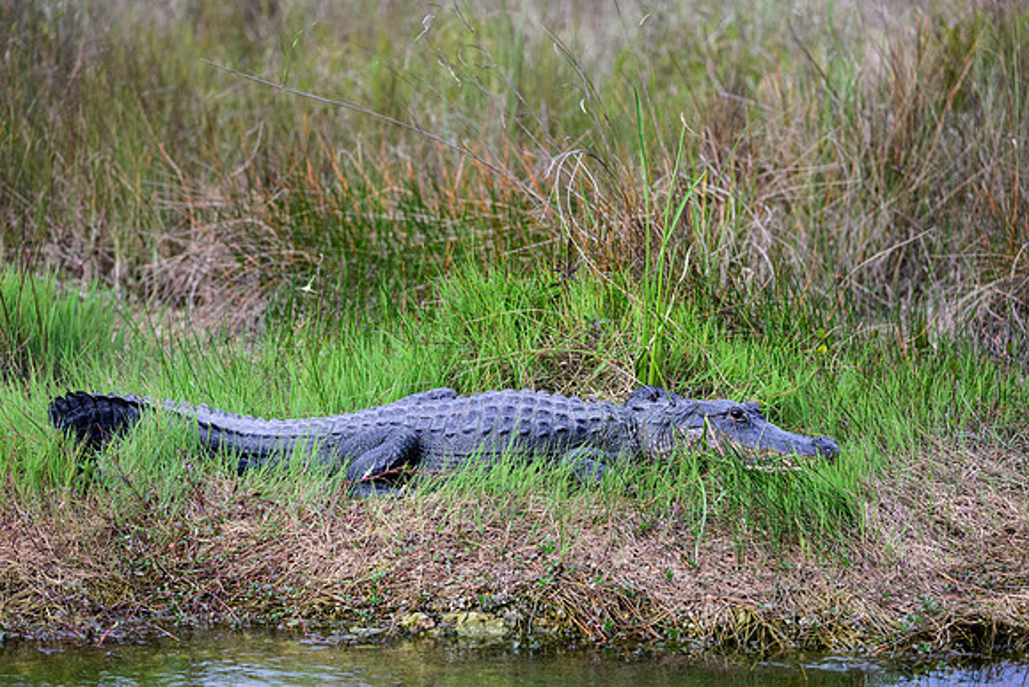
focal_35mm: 165
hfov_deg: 12.4
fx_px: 4717
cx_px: 514
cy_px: 344
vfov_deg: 8.3
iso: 800
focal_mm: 165
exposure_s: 1/800
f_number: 5
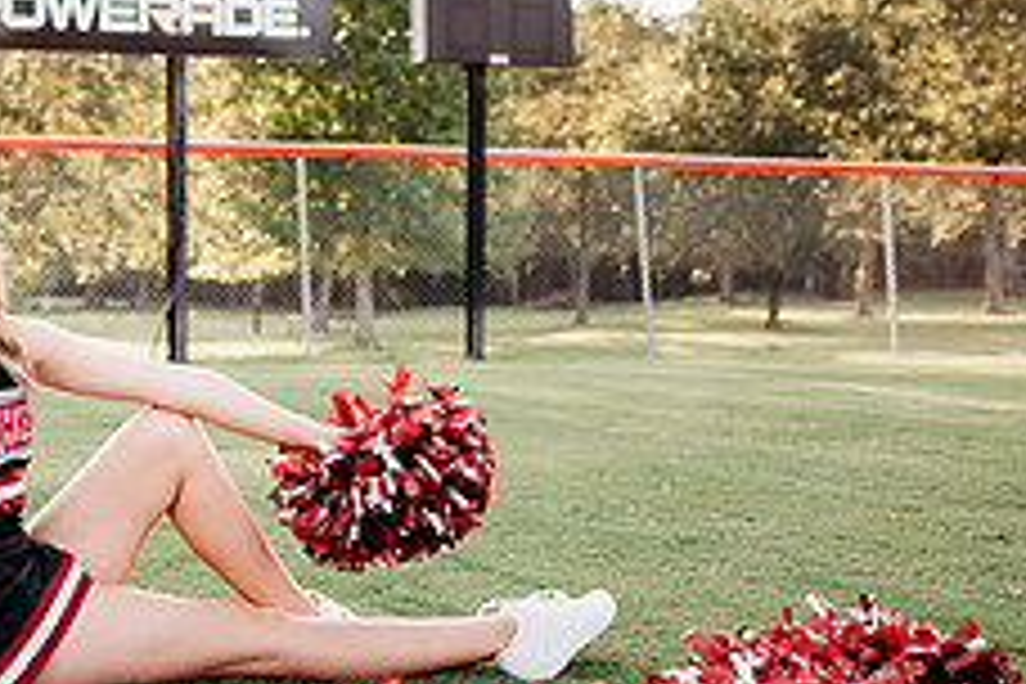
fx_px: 1824
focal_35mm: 64
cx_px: 63
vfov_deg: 21.2
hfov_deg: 29.8
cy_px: 227
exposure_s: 1/500
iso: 125
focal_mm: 24
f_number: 2
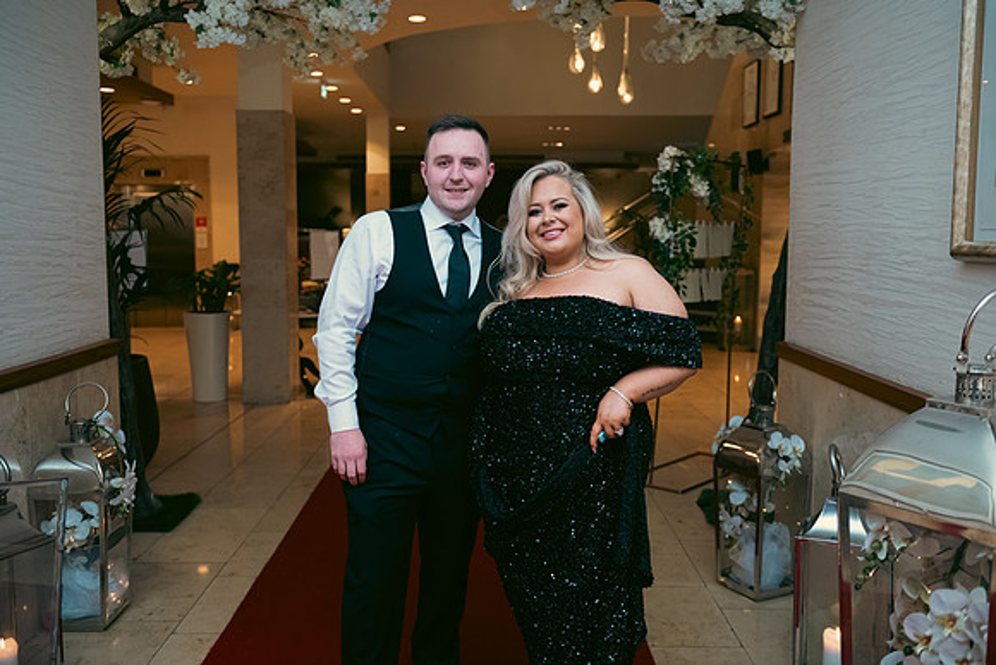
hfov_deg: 55.8
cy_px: 332
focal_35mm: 34
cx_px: 498
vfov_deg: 38.9
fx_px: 941
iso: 800
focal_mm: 34
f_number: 3.5
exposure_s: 1/160
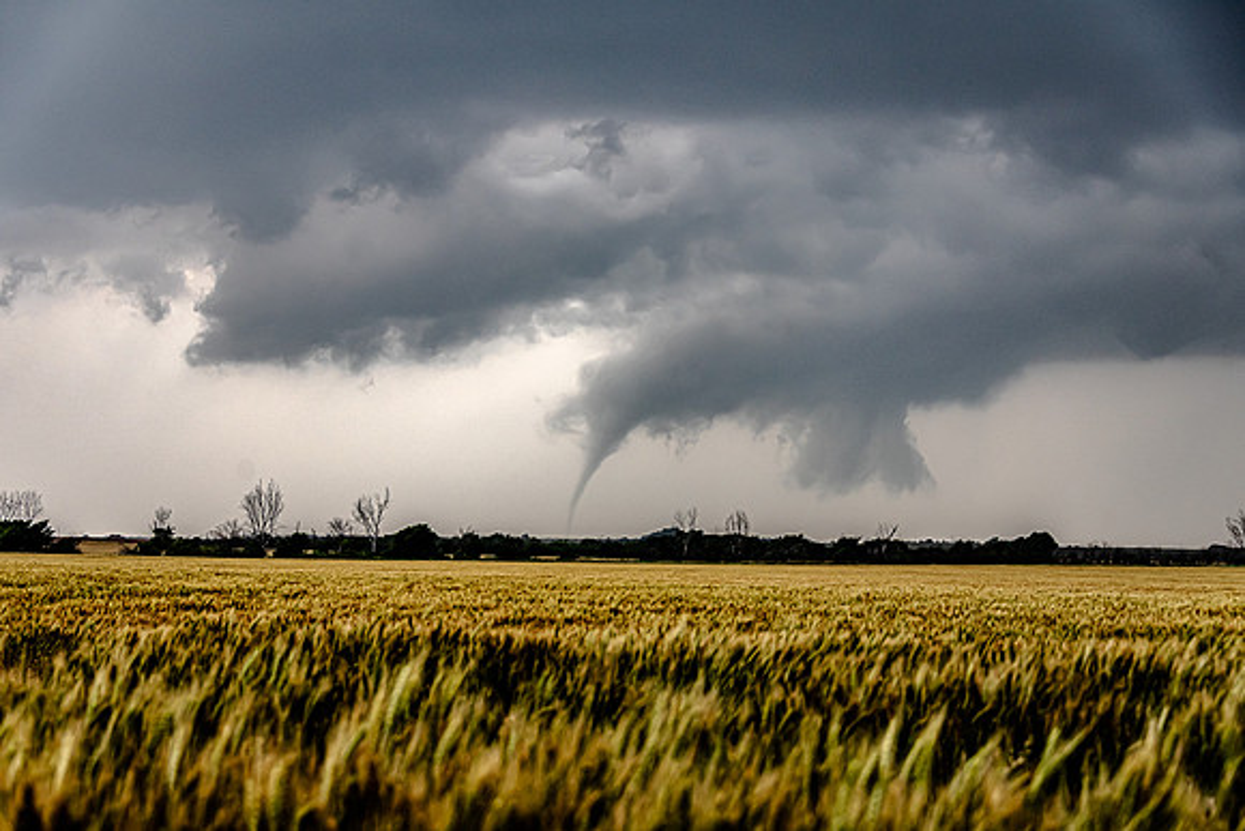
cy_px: 416
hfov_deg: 32.4
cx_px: 622
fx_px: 2145
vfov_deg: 21.9
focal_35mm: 62
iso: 800
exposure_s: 1/800
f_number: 4.8
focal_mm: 62
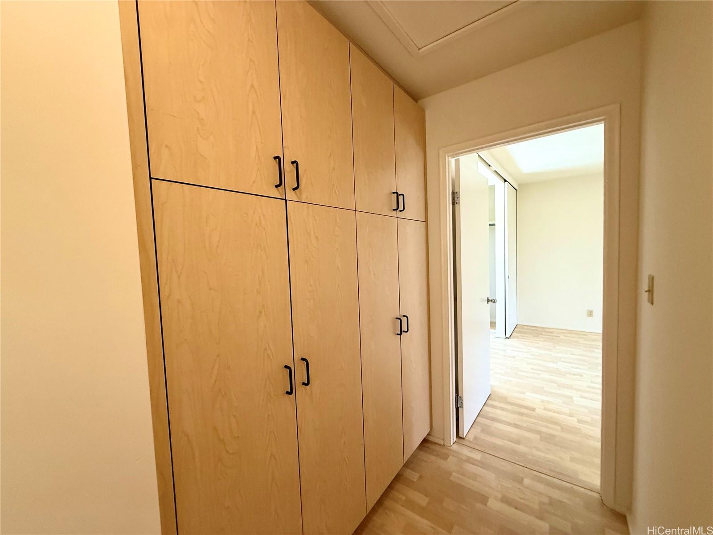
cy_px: 268
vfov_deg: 85.7
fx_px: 288
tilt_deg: -4.0
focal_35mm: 14
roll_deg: +2.2
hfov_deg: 102.1
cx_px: 356
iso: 250
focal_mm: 2.22
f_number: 2.2
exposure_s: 1/120
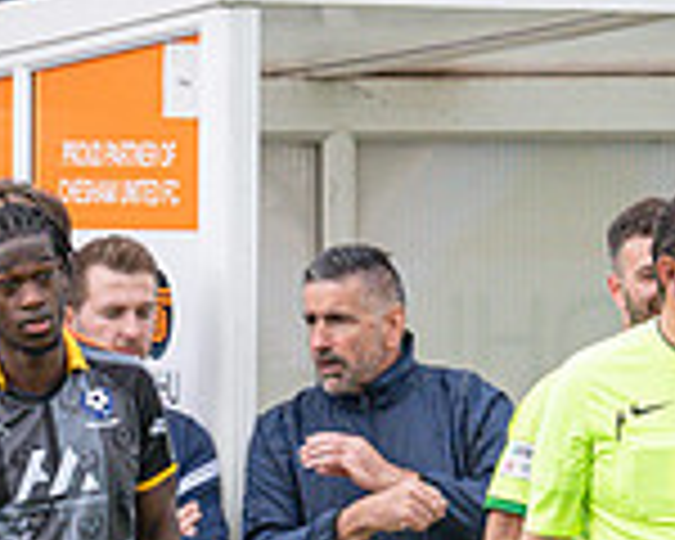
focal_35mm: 2125
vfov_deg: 0.7
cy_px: 309
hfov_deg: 0.9
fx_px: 42452
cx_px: 567
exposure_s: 1/1250
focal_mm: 400
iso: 640
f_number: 4.5
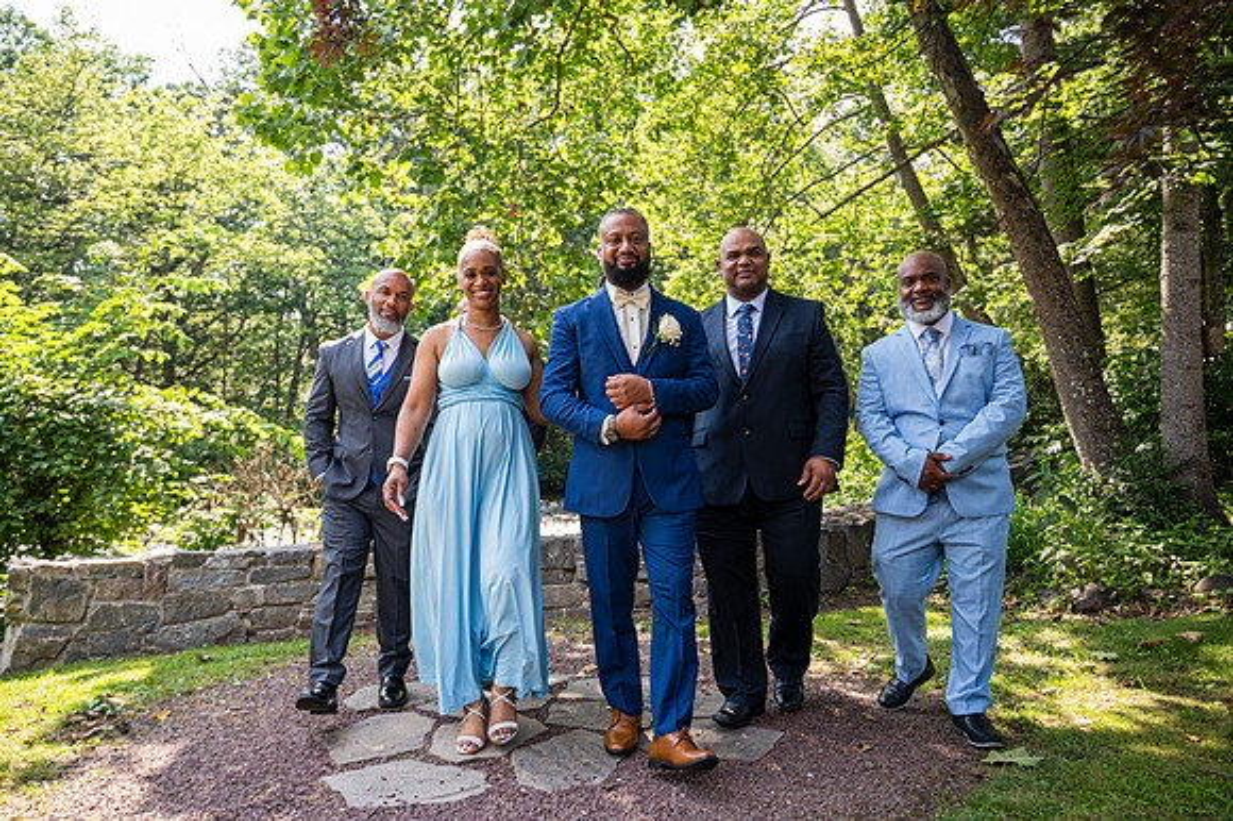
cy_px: 401
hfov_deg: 72.0
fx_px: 848
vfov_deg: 51.6
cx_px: 618
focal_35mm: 25
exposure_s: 1/200
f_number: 4
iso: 200
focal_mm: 24
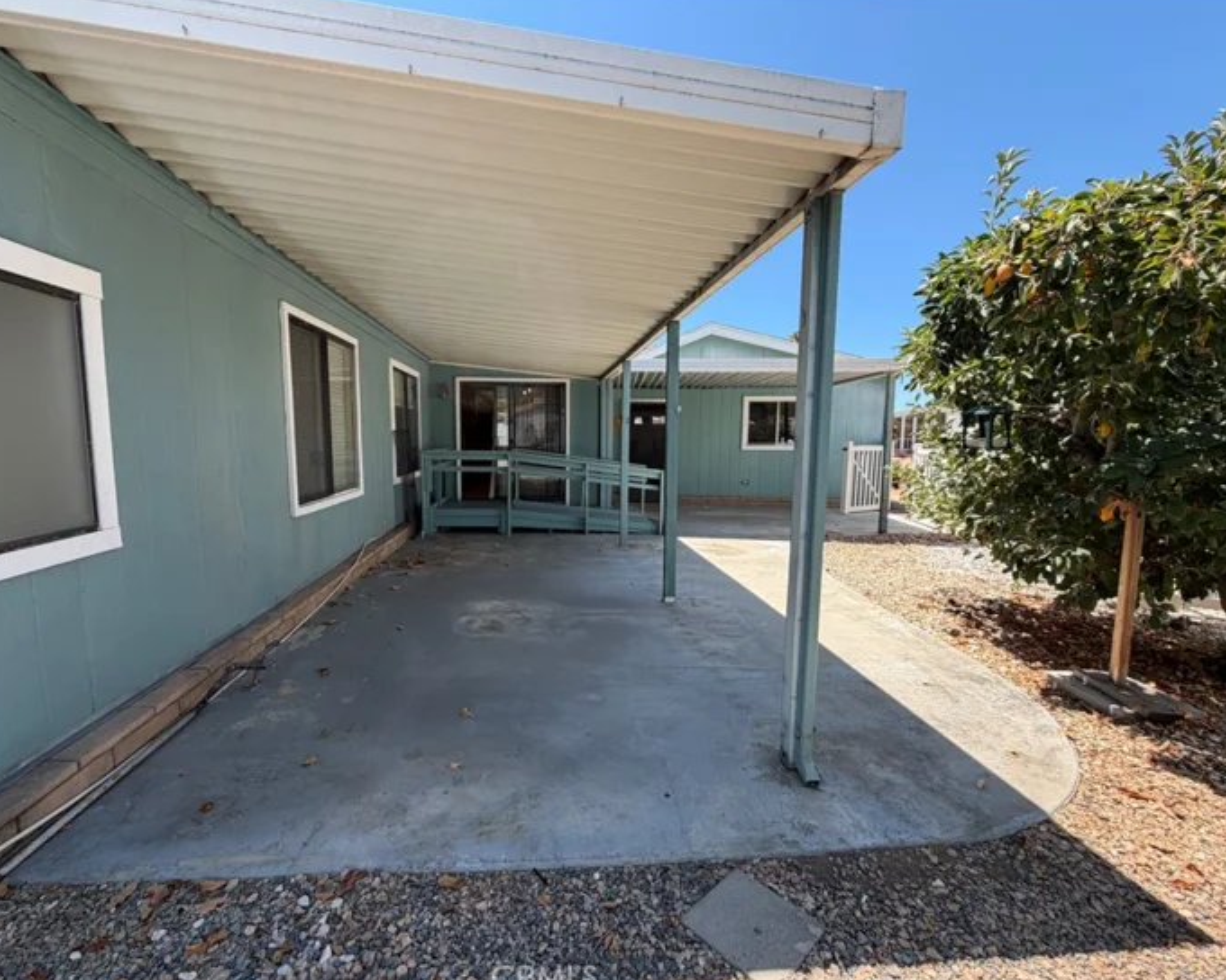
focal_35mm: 15
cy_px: 492
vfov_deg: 84.0
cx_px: 576
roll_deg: -1.4
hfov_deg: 96.7
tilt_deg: -6.3
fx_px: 544
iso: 40
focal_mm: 2.22
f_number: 2.2
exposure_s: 1/502
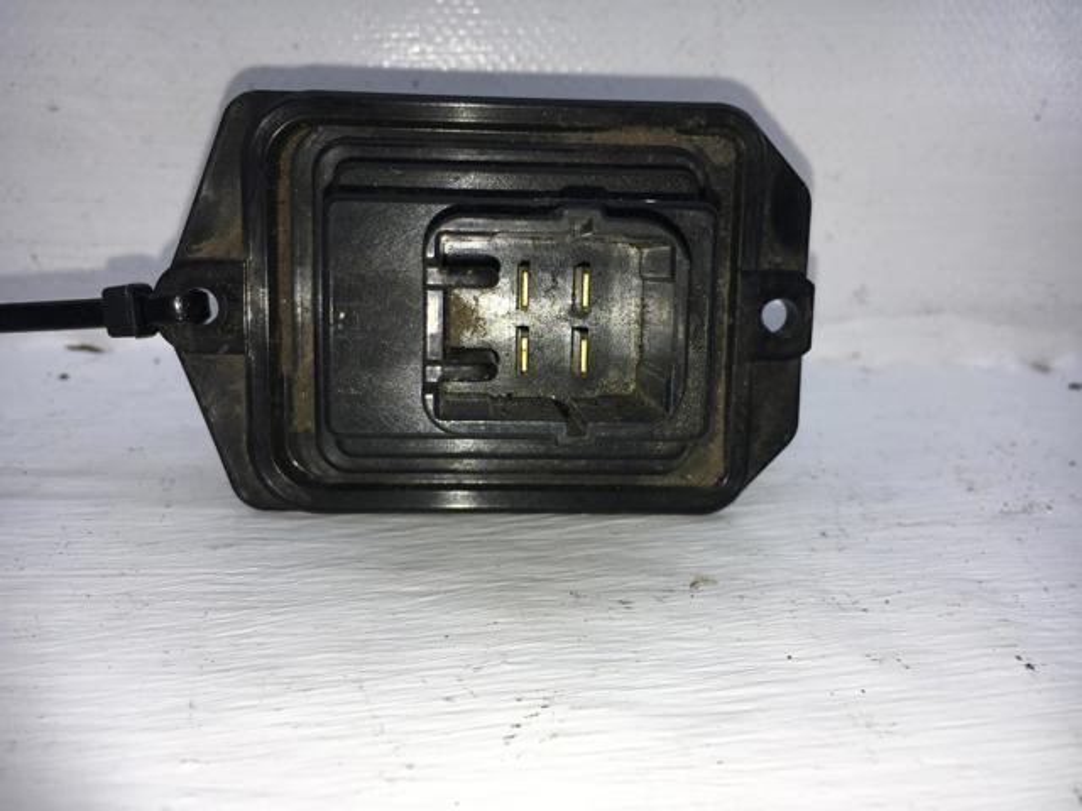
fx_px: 906
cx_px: 541
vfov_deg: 48.2
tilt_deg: -18.1
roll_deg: -2.2
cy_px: 406
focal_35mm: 29
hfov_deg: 61.7
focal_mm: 4.15
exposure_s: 1/432
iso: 25
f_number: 2.2
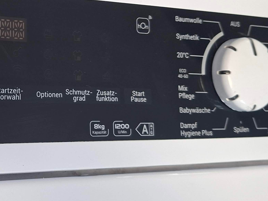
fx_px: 457
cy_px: 51
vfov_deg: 24.5
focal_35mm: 59
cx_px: 15
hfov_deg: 30.9
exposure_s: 1/50
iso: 200
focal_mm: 5.54
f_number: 1.8
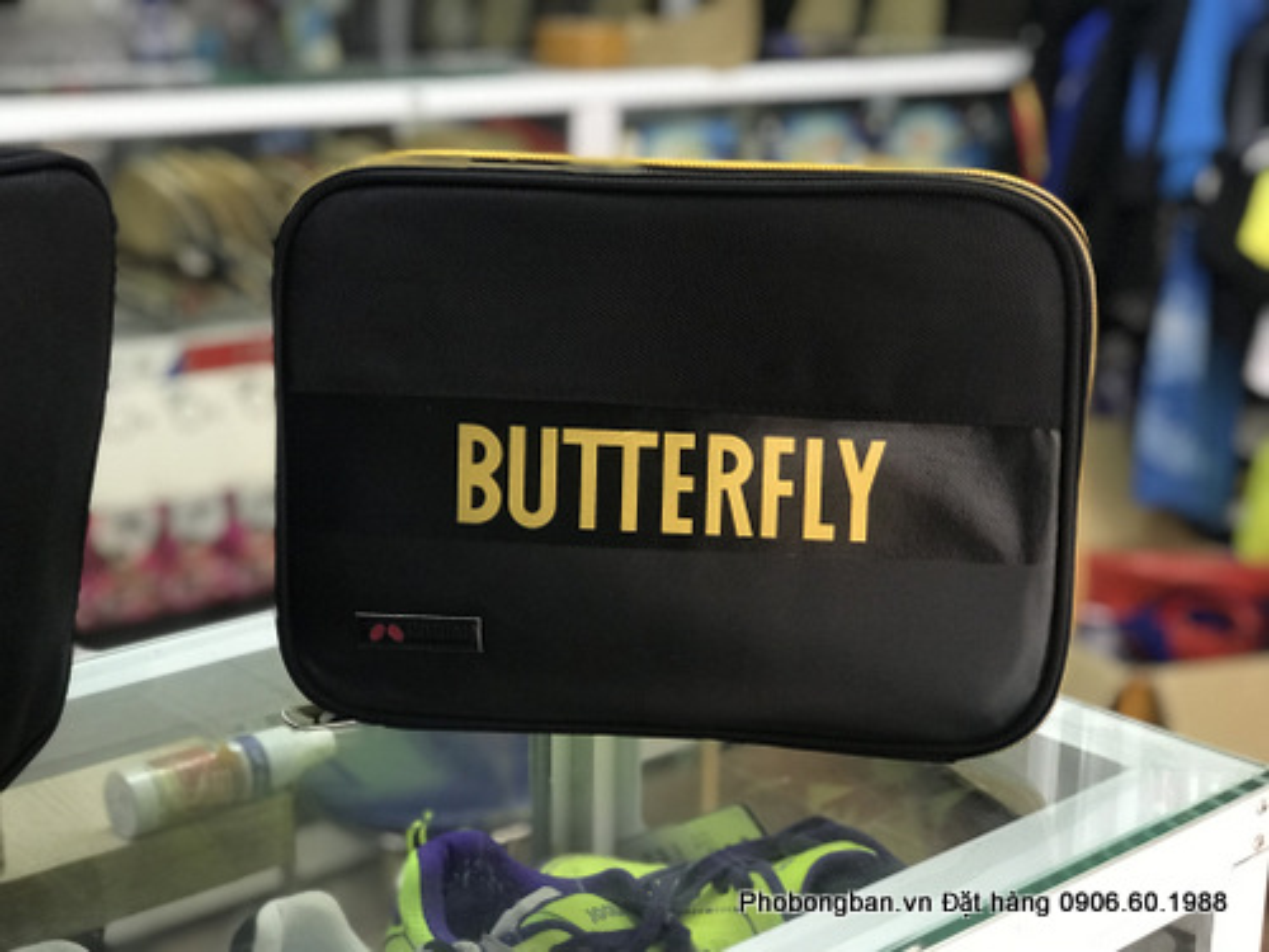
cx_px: 634
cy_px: 476
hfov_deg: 33.8
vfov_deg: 25.7
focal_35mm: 57
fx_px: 2090
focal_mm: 6.6
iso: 400
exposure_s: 1/50
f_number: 2.8
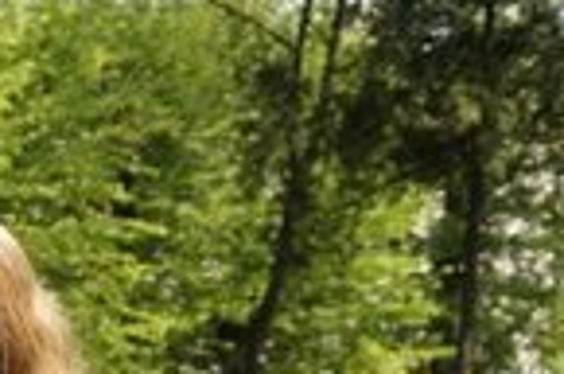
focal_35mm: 370
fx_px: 5788
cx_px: -381
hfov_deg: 5.5
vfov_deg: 3.7
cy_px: 748
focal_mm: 55
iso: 100
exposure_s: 1/250
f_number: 5.6
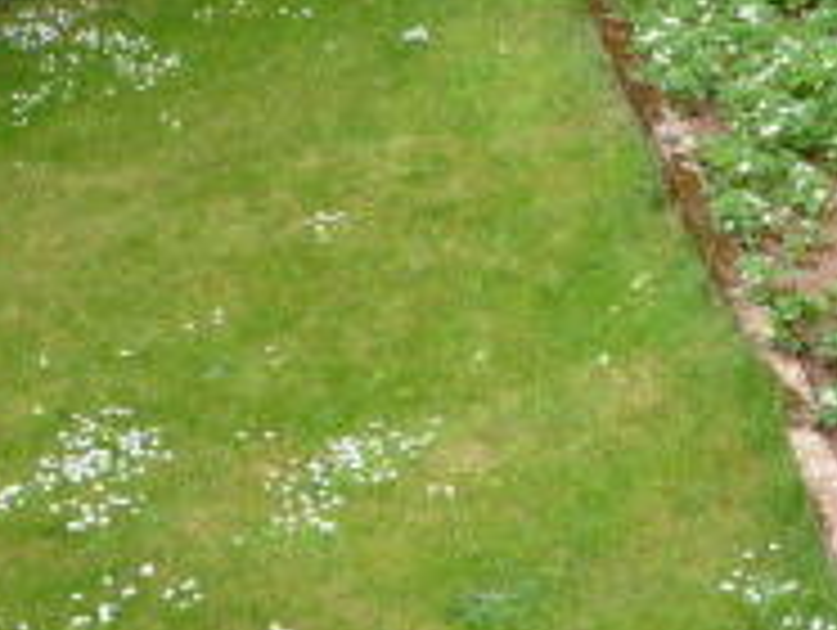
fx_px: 2881
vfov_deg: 12.5
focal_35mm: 119
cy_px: 281
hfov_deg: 16.1
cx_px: 893
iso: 80
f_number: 4
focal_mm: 6.8
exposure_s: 1/160
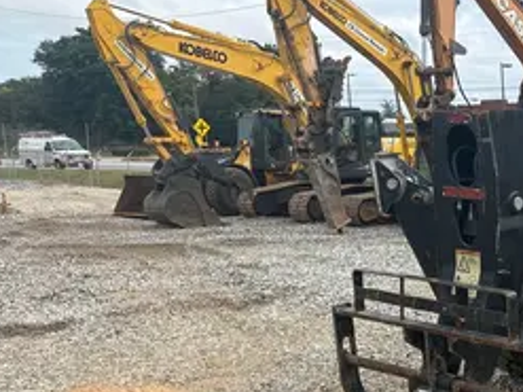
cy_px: 327
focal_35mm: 58
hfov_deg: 30.0
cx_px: 567
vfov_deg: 24.7
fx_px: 876
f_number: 1.6
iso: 50
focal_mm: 5.96
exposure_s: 1/1499
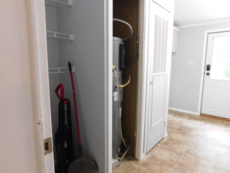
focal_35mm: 23
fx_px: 153
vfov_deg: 58.9
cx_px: 115
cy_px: 86
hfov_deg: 73.9
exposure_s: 1/30
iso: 800
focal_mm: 4
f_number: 3
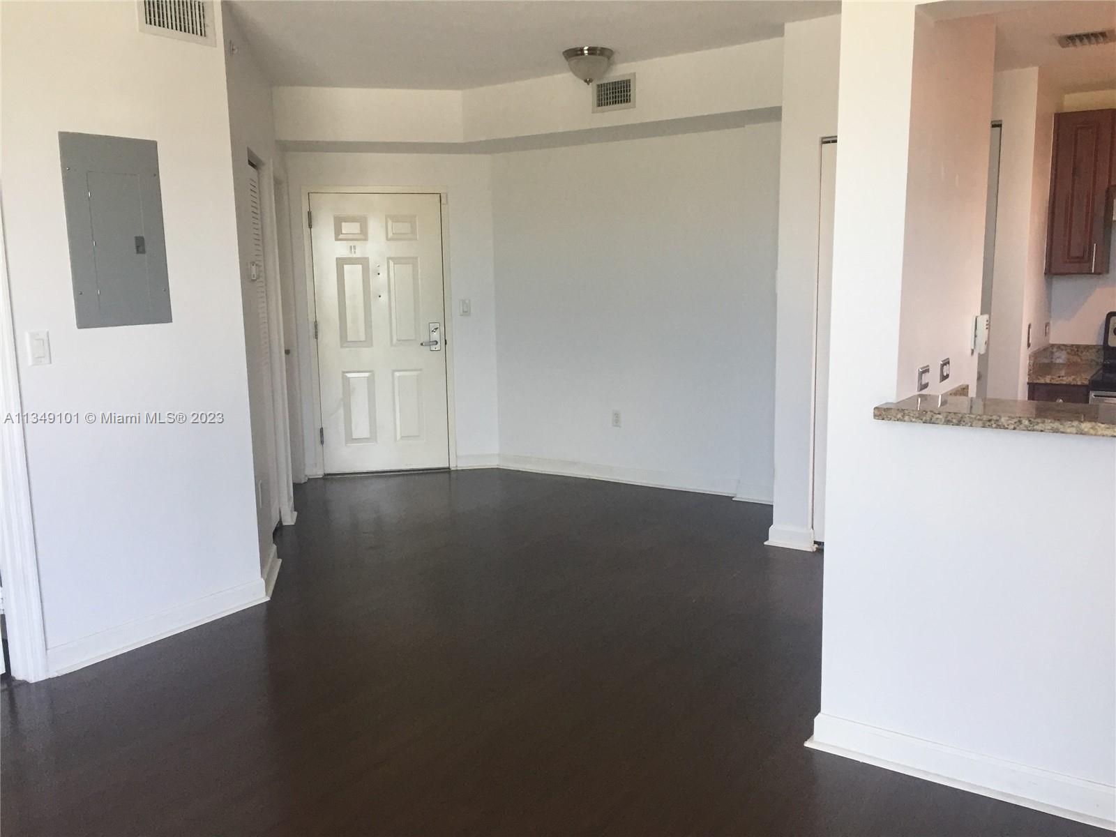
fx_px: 935
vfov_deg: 48.2
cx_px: 558
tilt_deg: -9.0
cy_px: 418
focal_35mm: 29
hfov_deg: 61.7
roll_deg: +0.1
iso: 50
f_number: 2.2
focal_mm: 4.15
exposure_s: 1/30
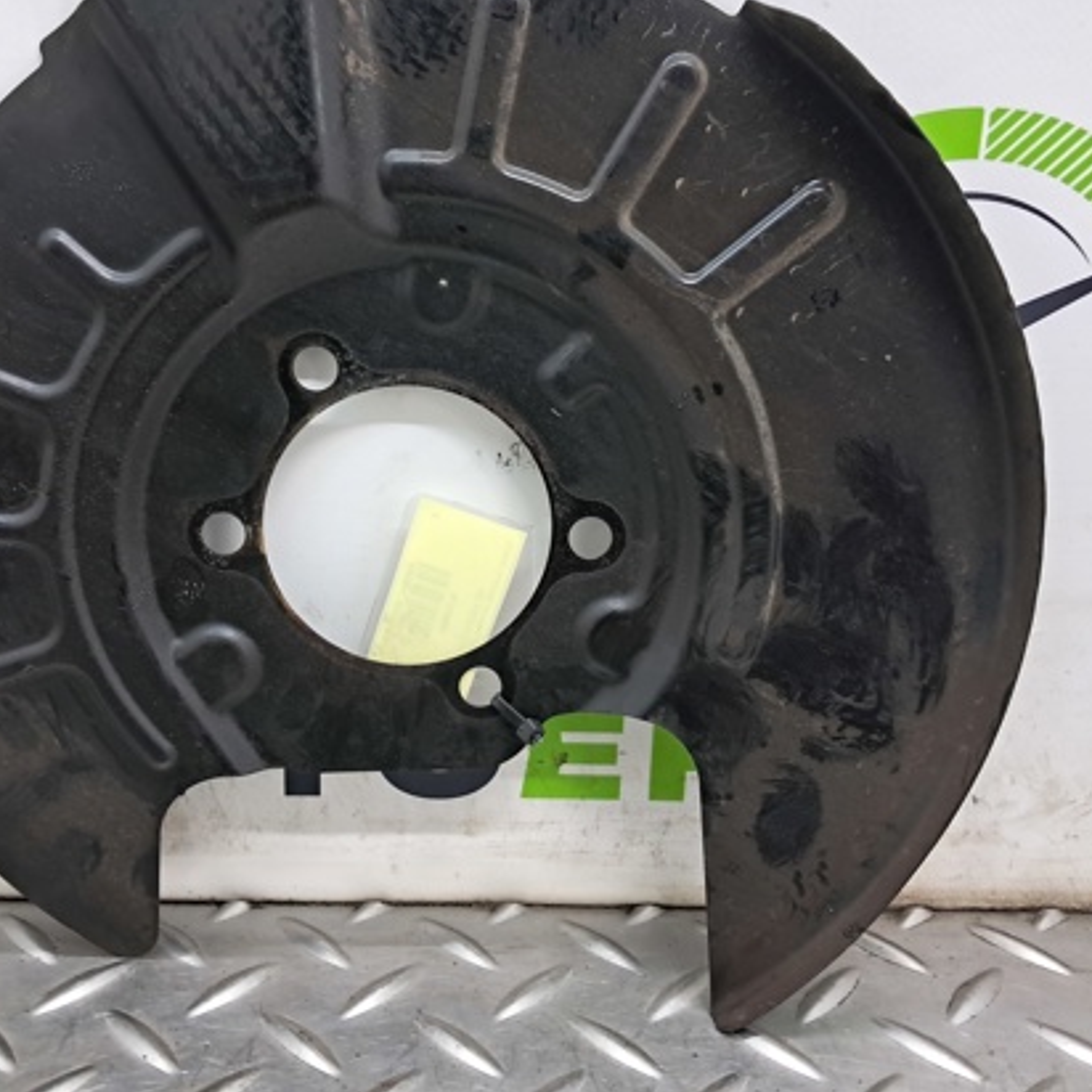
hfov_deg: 44.8
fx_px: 1321
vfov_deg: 44.8
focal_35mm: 37
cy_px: 476
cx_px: 453
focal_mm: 4
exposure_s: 1/50
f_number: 1.8
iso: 200
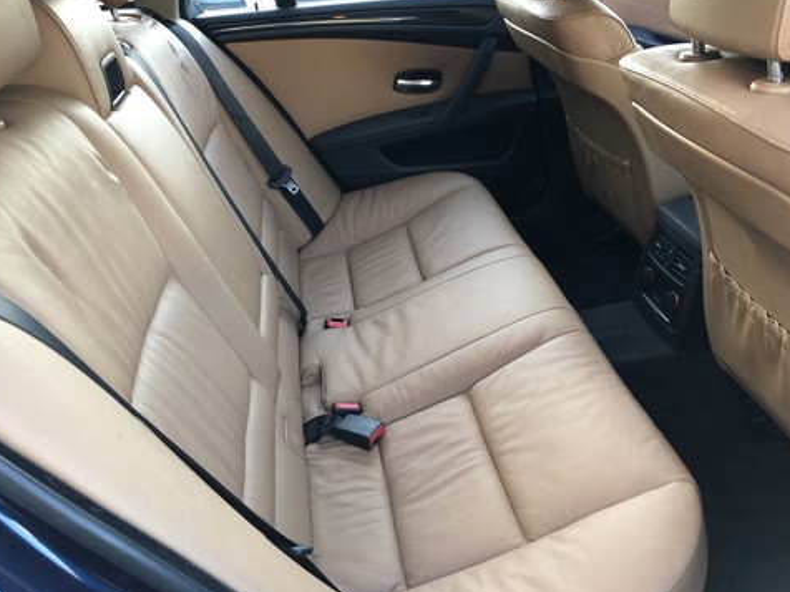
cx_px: 405
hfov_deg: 60.0
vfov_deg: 46.8
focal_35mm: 30
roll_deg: +5.5
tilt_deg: -28.6
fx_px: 685
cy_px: 283
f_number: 1.8
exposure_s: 1/20
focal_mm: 4
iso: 40
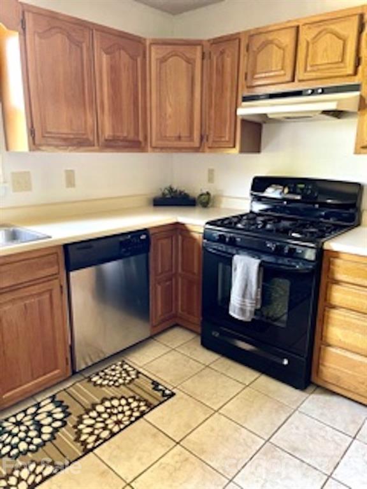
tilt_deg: -14.6
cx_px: 184
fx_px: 368
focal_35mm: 26
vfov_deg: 67.3
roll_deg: -1.3
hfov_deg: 53.1
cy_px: 244
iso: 640
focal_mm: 5.1
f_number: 1.6
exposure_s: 1/39
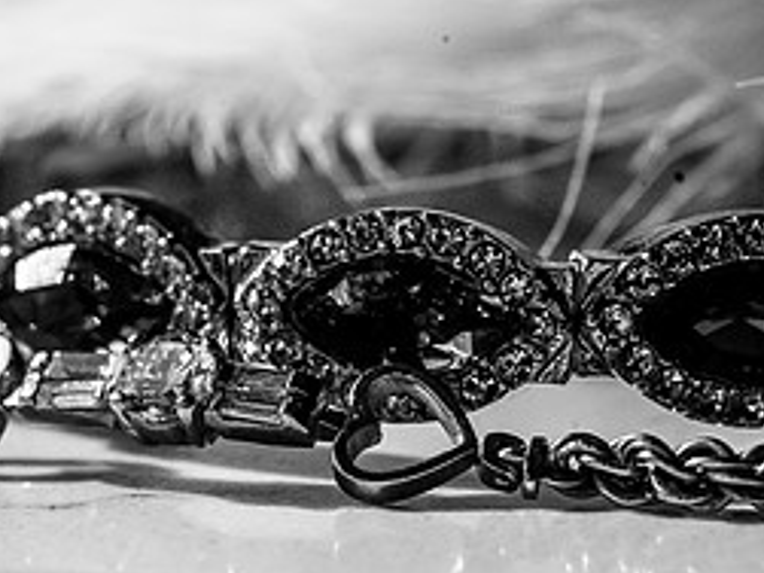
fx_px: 5140
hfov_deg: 8.5
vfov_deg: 6.4
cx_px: 256
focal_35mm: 233
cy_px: 125
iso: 640
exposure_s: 1/800
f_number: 11
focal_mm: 105
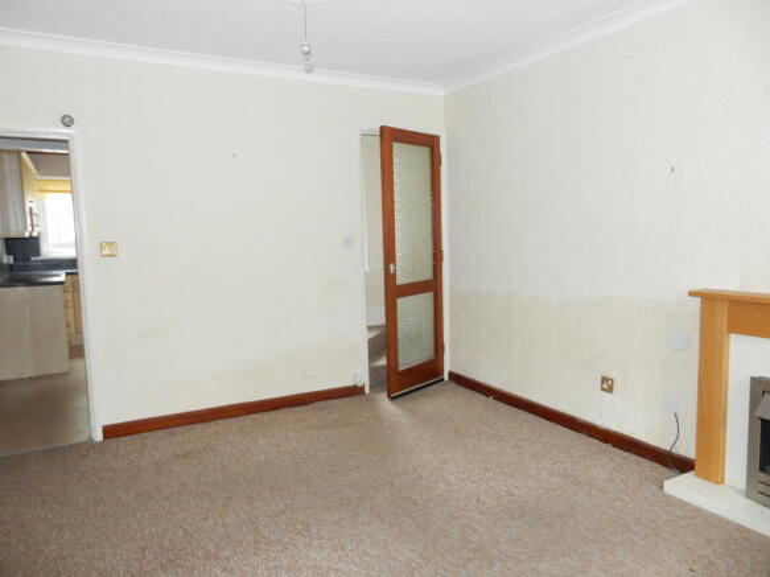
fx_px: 556
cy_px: 288
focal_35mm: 25
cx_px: 385
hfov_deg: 69.4
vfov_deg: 54.9
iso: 450
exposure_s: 1/30
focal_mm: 4.5
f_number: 3.7
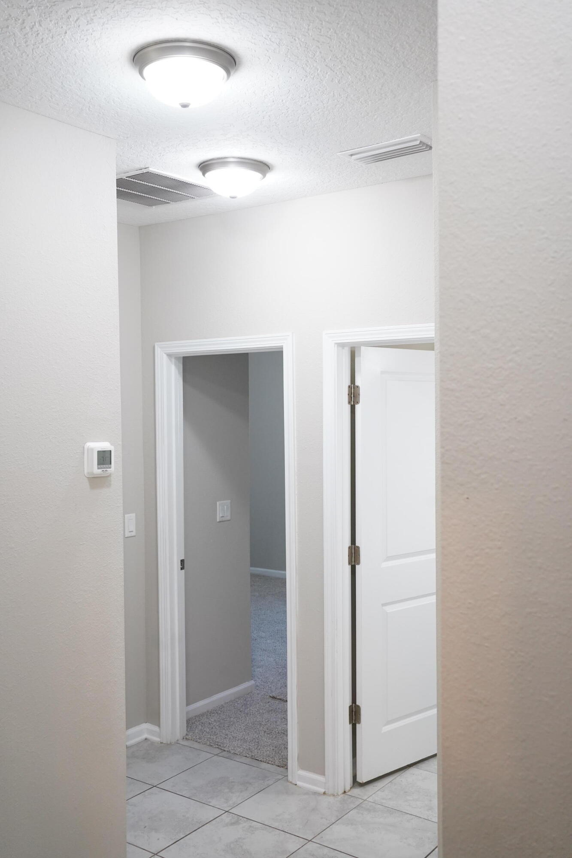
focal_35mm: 35
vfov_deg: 54.4
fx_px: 834
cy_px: 429
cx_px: 286
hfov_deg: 37.8
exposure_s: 1/60
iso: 3200
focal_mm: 35
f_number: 6.3
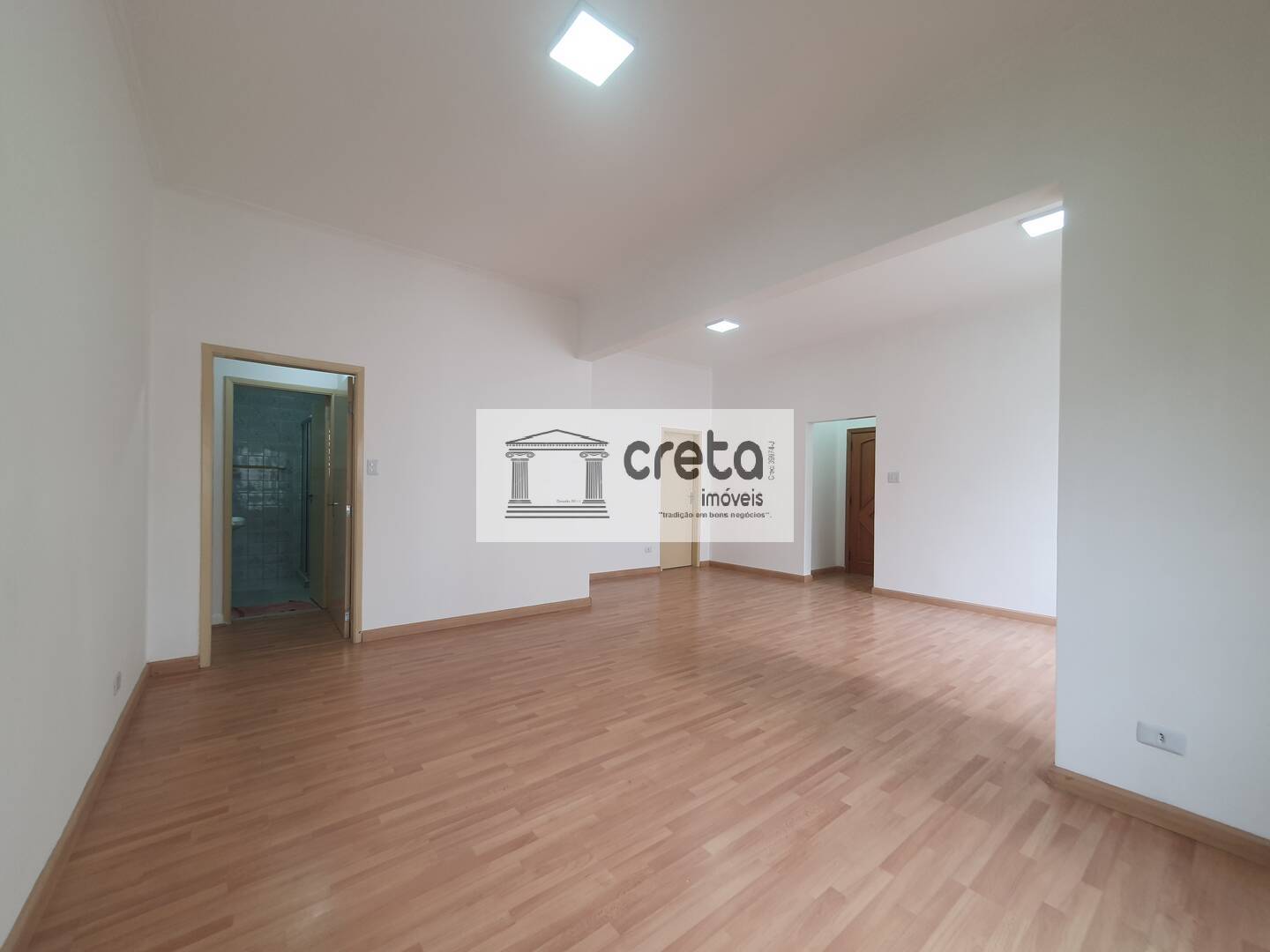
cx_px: 635
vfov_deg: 89.9
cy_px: 476
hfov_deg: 106.2
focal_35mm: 13
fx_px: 477
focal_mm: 1.8
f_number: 2.2
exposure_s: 1/60
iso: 50
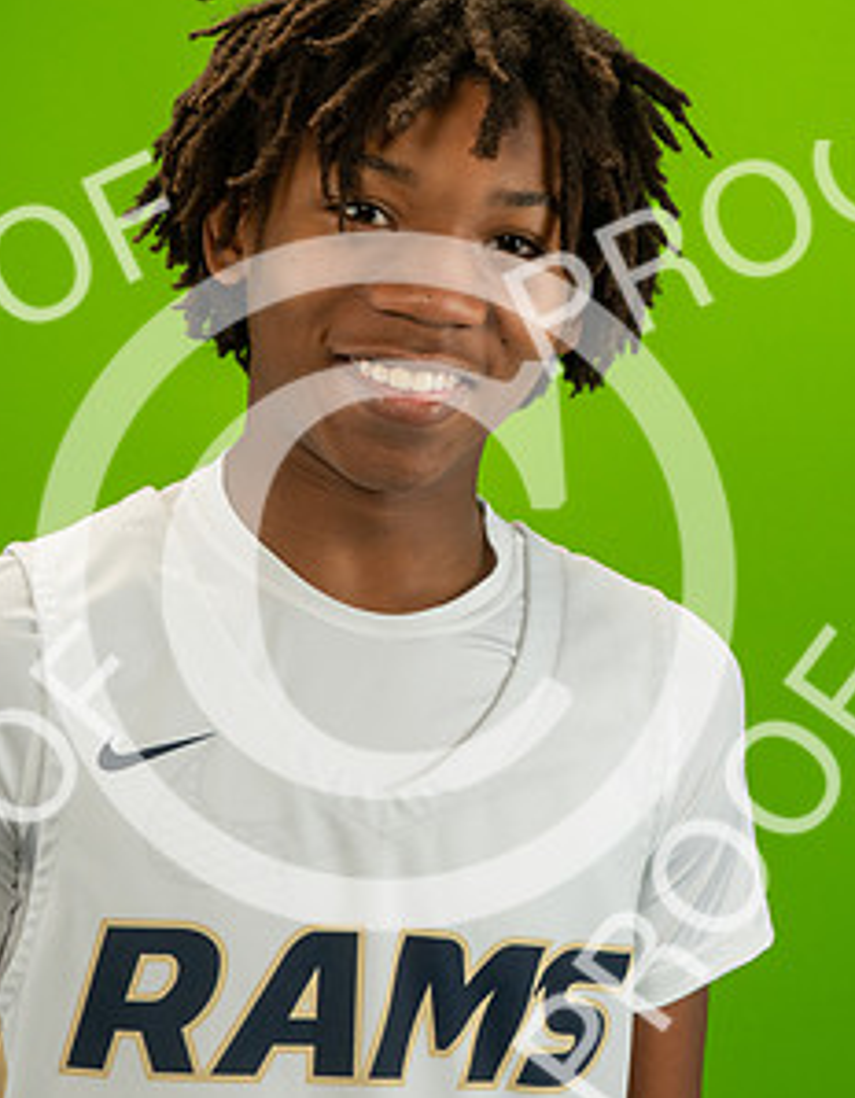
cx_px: 466
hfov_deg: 12.2
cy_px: 584
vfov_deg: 15.7
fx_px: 3989
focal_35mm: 124
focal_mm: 53
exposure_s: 1/60
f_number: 18
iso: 800
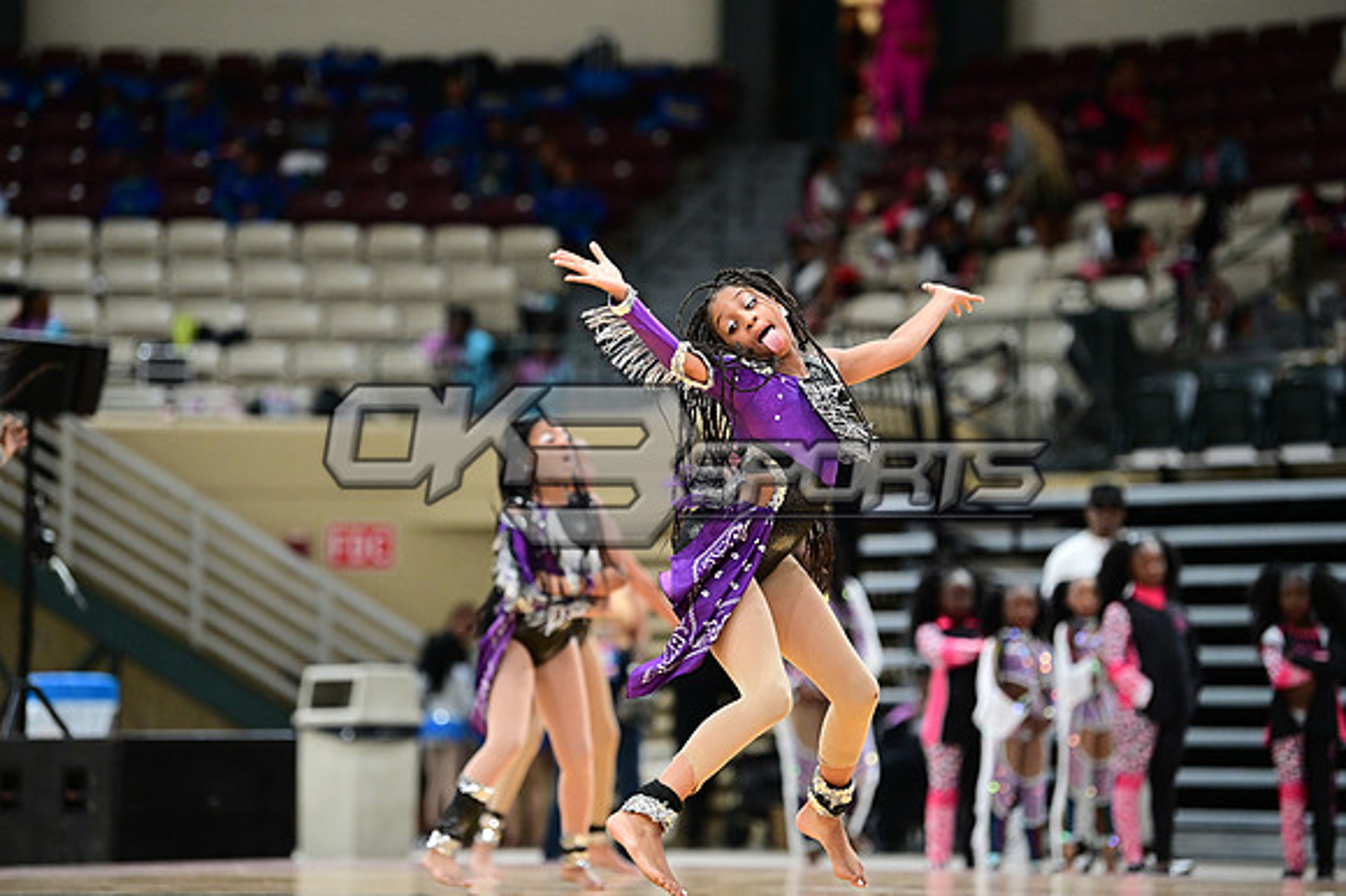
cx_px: 673
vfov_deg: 8.6
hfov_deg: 12.8
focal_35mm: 160
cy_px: 448
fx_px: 5979
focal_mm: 160
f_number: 3.2
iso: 6400
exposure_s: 1/1000
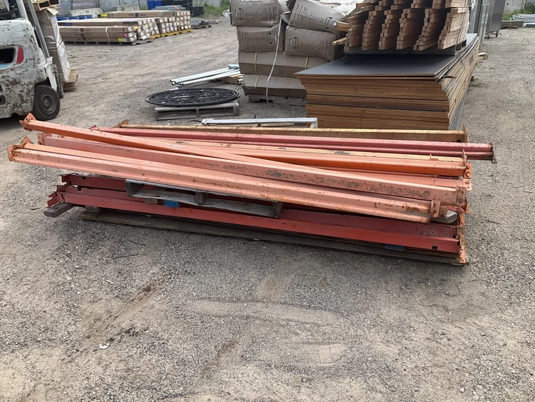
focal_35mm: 29
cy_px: 201
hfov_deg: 61.6
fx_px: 448
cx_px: 268
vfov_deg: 48.3
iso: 25
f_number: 1.8
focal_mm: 3
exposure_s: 1/929
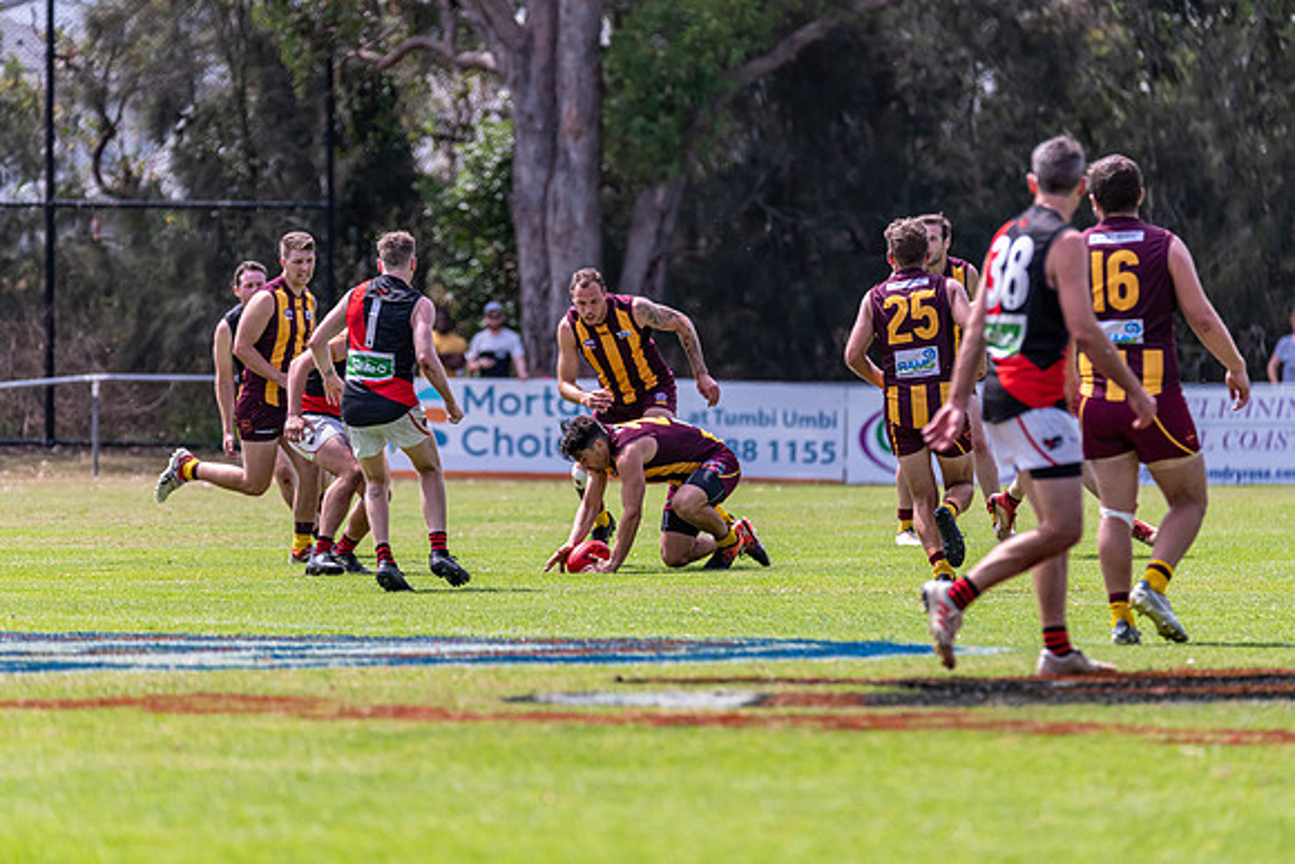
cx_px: 648
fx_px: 14392
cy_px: 432
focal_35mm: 400
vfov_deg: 3.4
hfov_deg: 5.2
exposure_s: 1/2500
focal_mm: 400
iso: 800
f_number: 6.3
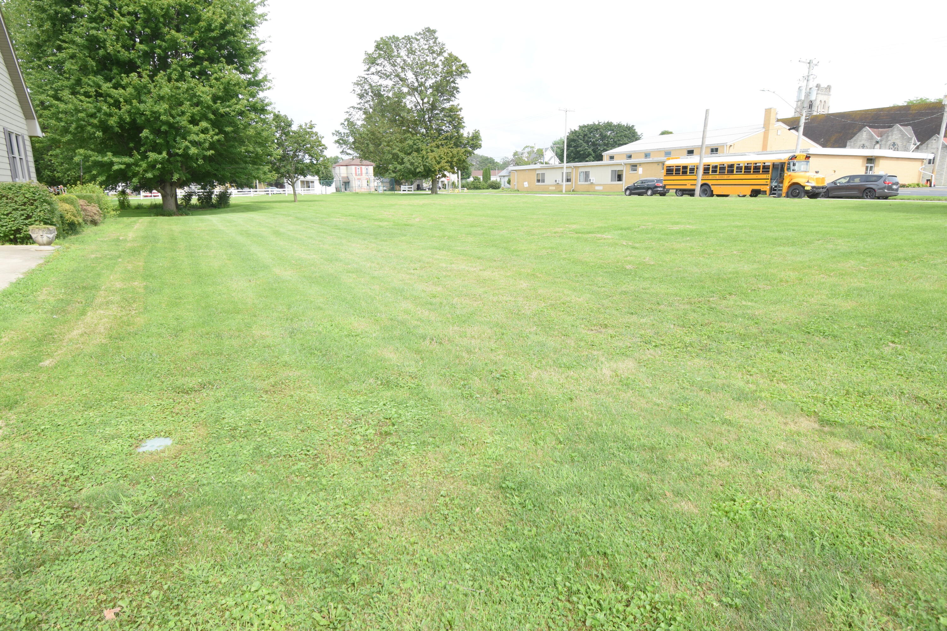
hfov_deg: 85.4
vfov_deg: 63.2
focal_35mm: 20
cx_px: 474
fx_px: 513
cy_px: 316
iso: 200
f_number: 6.3
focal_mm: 13
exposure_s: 1/250
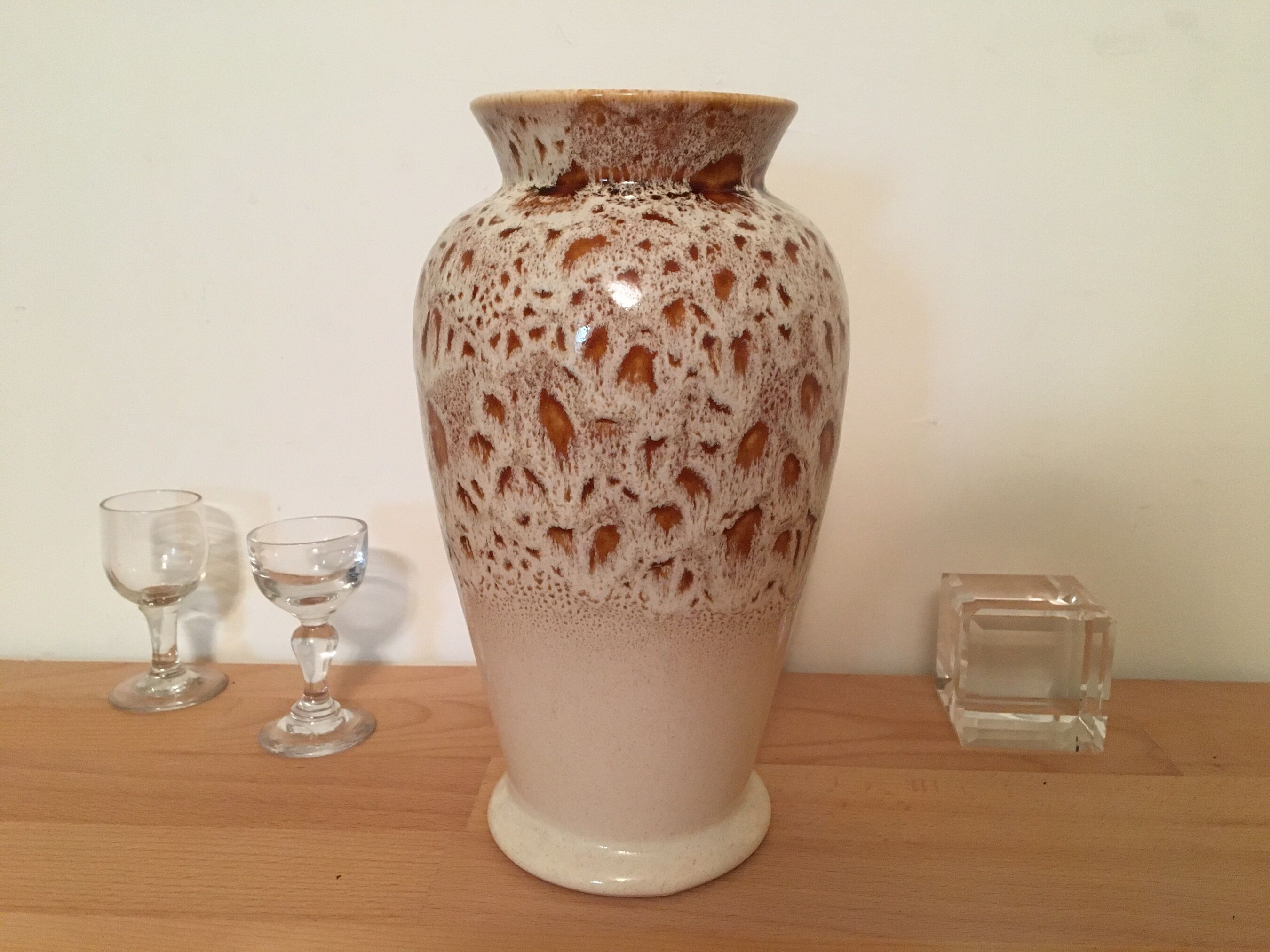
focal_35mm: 29
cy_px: 476
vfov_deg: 48.2
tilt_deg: -12.0
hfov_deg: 61.7
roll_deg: -0.1
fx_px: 1064
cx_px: 635
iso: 200
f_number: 2.2
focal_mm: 4.15
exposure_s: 1/25
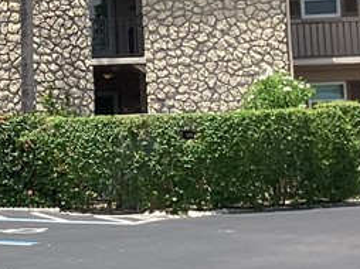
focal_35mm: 125
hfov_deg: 14.9
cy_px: 27
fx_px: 1299
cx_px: -145
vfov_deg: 11.8
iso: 25
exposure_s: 1/994
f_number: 2.4
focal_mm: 3.3
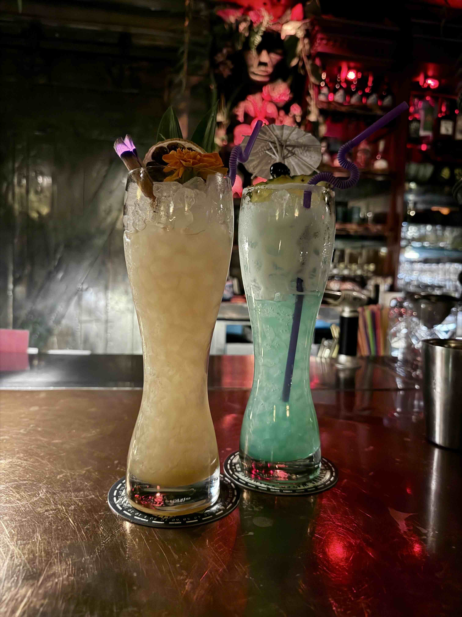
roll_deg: -1.7
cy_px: 308
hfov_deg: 56.8
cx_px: 231
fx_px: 427
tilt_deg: -3.6
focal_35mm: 24
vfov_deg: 71.6
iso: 1600
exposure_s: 1/15
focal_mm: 6.76
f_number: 1.78
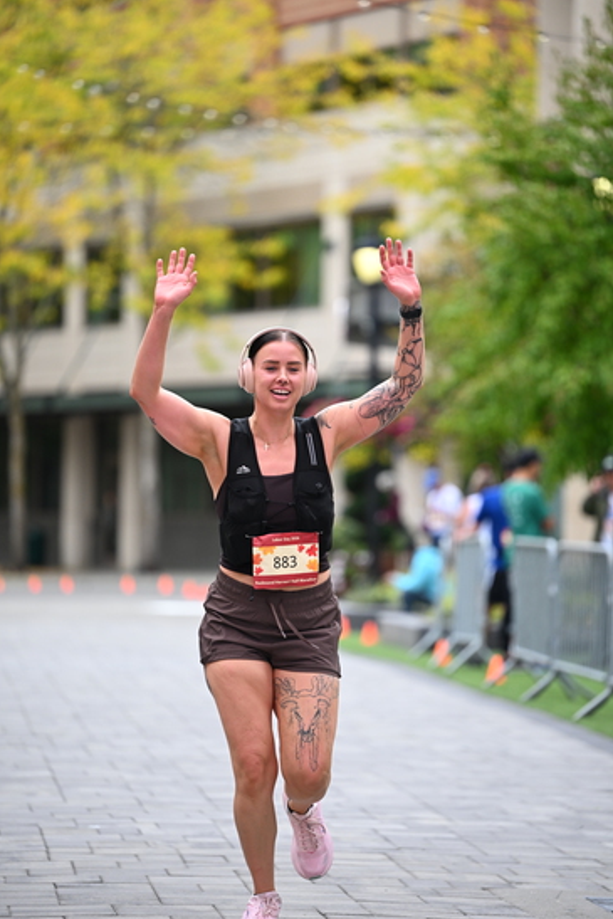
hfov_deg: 8.3
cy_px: 460
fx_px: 4237
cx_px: 306
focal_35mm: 166
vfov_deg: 12.4
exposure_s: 1/2000
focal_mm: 165
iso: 640
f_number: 2.8
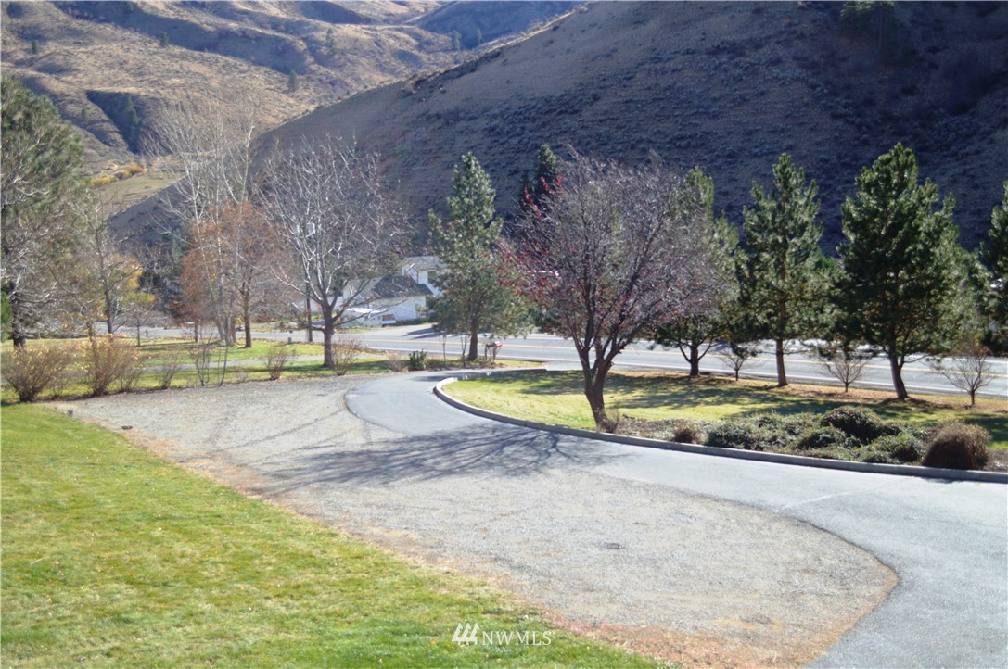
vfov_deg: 36.8
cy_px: 334
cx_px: 504
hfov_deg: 53.2
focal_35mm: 36
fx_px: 1007
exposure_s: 1/320
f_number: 4
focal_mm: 24
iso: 100
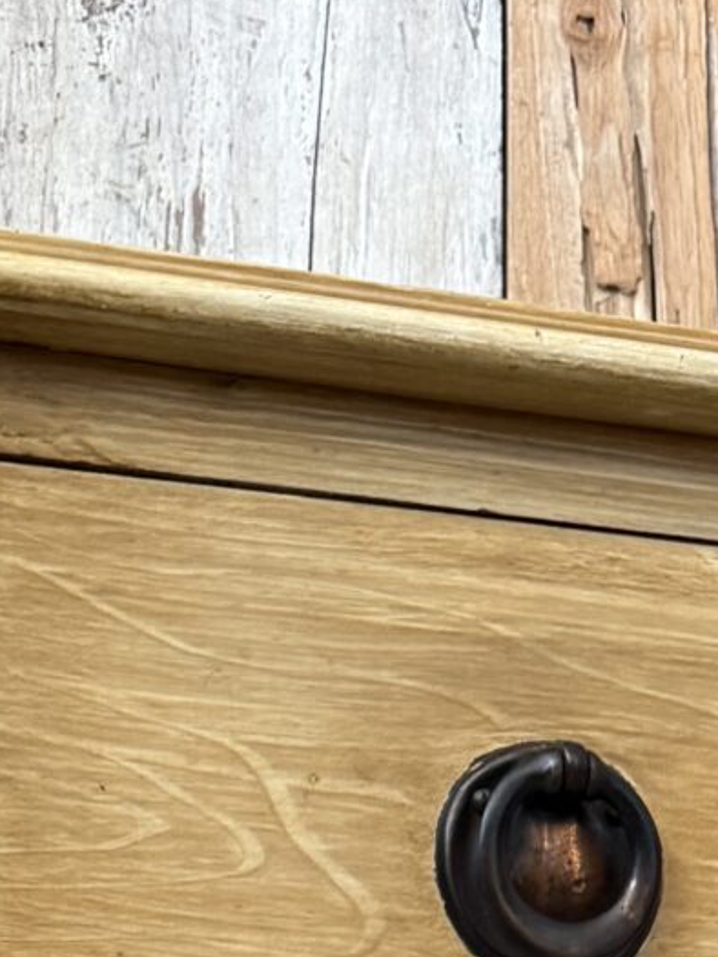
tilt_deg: -5.2
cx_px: 811
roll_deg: -1.8
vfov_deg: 14.8
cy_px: 1697
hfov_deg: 12.4
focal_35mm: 117
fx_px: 3234
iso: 200
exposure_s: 1/63
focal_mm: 6.76
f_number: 1.78
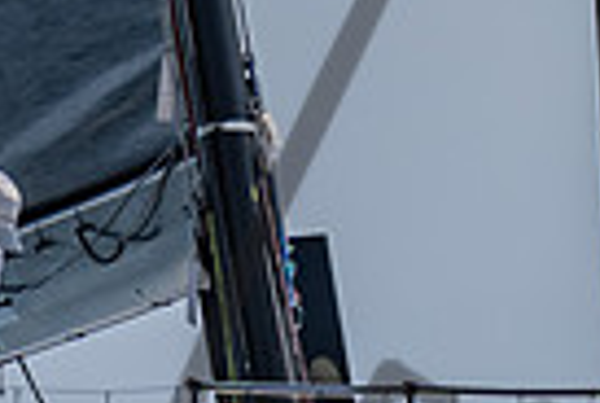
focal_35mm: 2687
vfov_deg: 0.5
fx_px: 44881
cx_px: 542
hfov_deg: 0.8
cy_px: -113
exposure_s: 1/1250
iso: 320
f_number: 5.6
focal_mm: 330
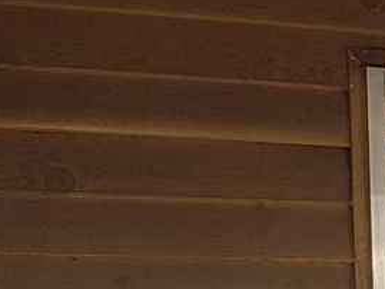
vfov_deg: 7.4
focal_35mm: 198
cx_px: 1000
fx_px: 2203
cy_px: 451
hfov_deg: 8.8
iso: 50
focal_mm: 4.2
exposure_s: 1/2440
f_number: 1.7
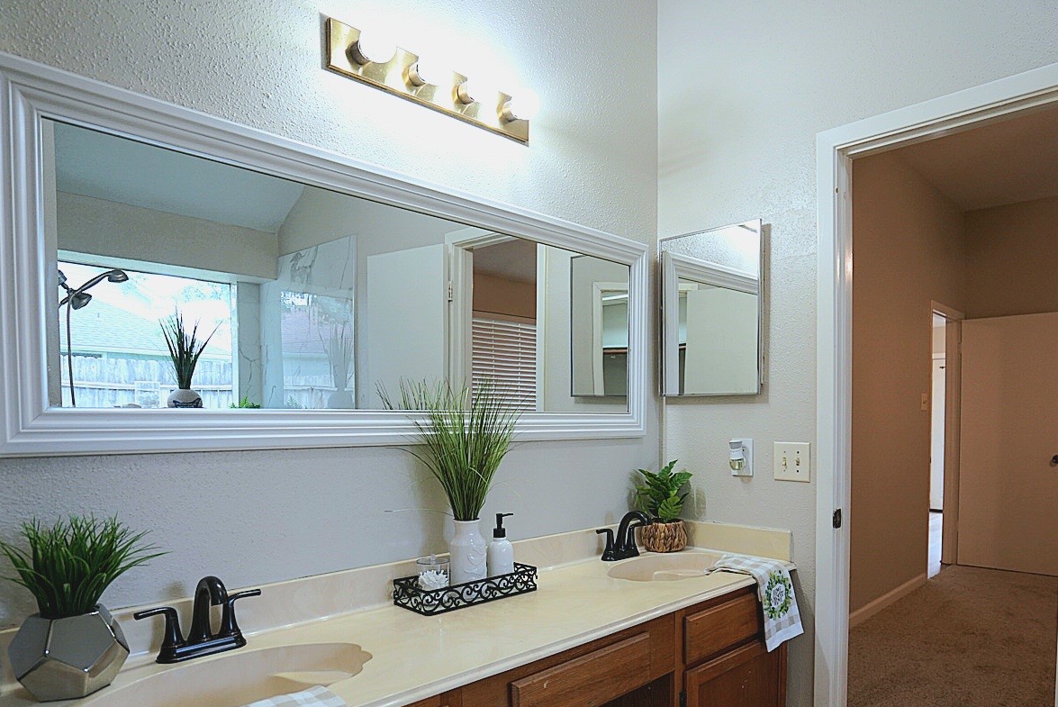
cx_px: 618
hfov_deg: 77.9
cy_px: 456
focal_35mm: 22
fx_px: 647
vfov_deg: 56.4
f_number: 4
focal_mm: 16
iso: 800
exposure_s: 1/161
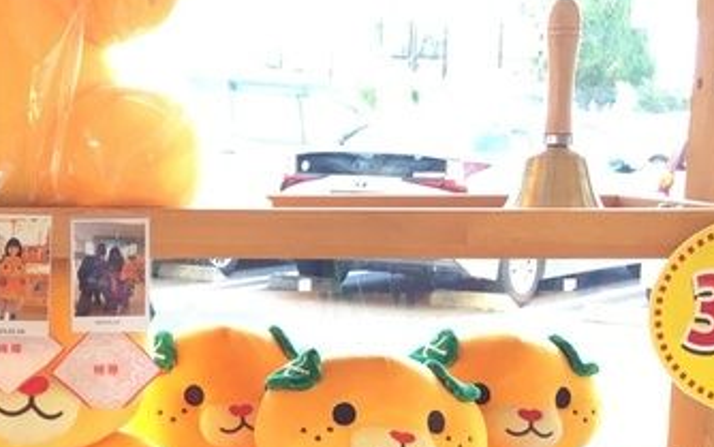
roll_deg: -0.5
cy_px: 311
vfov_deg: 17.3
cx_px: -10
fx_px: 1460
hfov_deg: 26.0
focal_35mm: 75
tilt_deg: -6.9
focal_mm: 4.15
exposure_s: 1/30
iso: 32
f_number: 2.2
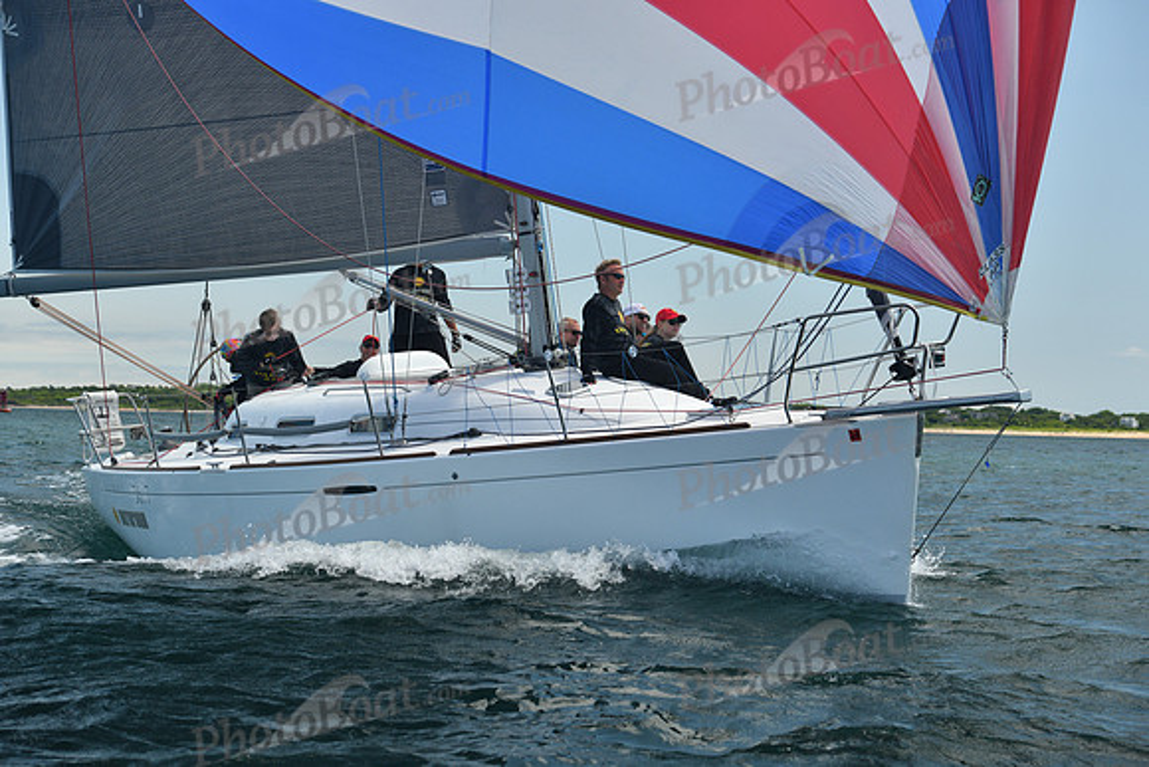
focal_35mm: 70
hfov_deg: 28.8
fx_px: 2235
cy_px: 384
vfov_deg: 19.5
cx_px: 574
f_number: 5.6
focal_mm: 70
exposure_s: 1/640
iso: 320
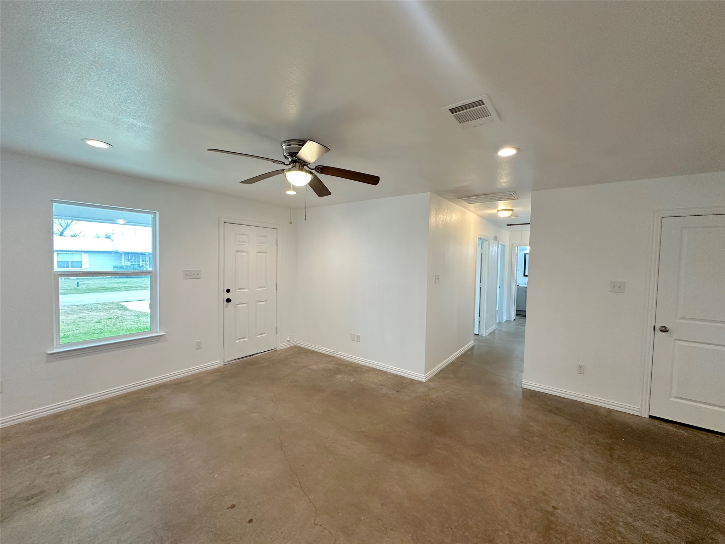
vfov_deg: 85.7
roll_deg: -1.4
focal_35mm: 14
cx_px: 362
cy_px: 272
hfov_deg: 102.1
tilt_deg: -2.0
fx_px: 293
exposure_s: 1/120
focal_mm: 2.22
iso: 250
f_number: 2.2
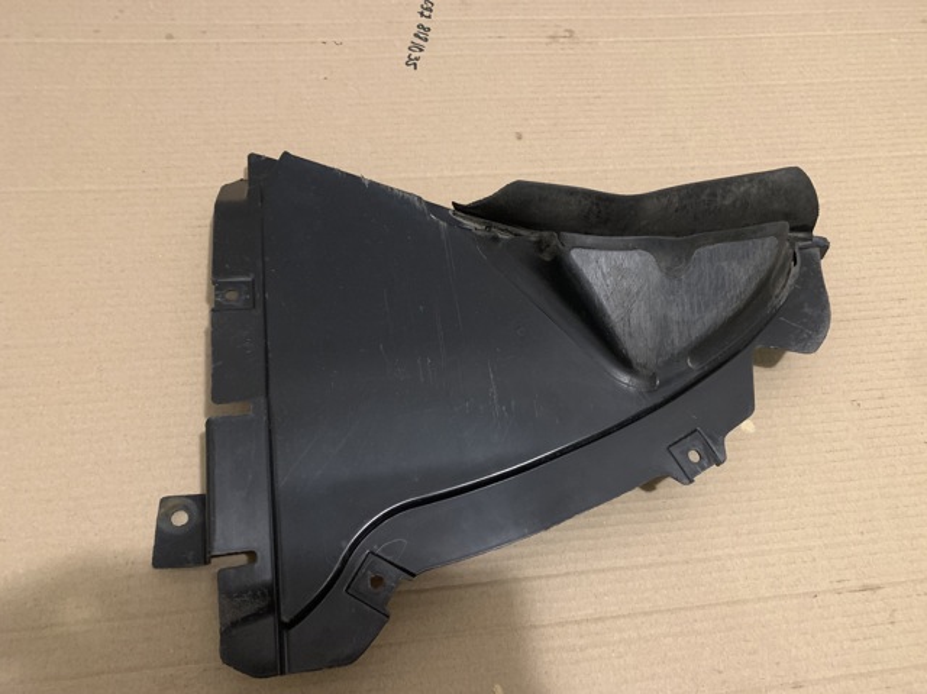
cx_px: 464
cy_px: 347
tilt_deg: -65.0
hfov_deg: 67.3
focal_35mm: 26
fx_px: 696
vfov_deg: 53.0
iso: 500
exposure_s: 1/25
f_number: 1.8
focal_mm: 4.25
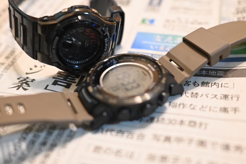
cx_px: 123
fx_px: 287
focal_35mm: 42
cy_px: 82
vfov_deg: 31.9
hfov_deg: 46.4
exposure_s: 1/125
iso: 3200
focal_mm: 28
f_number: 2.8
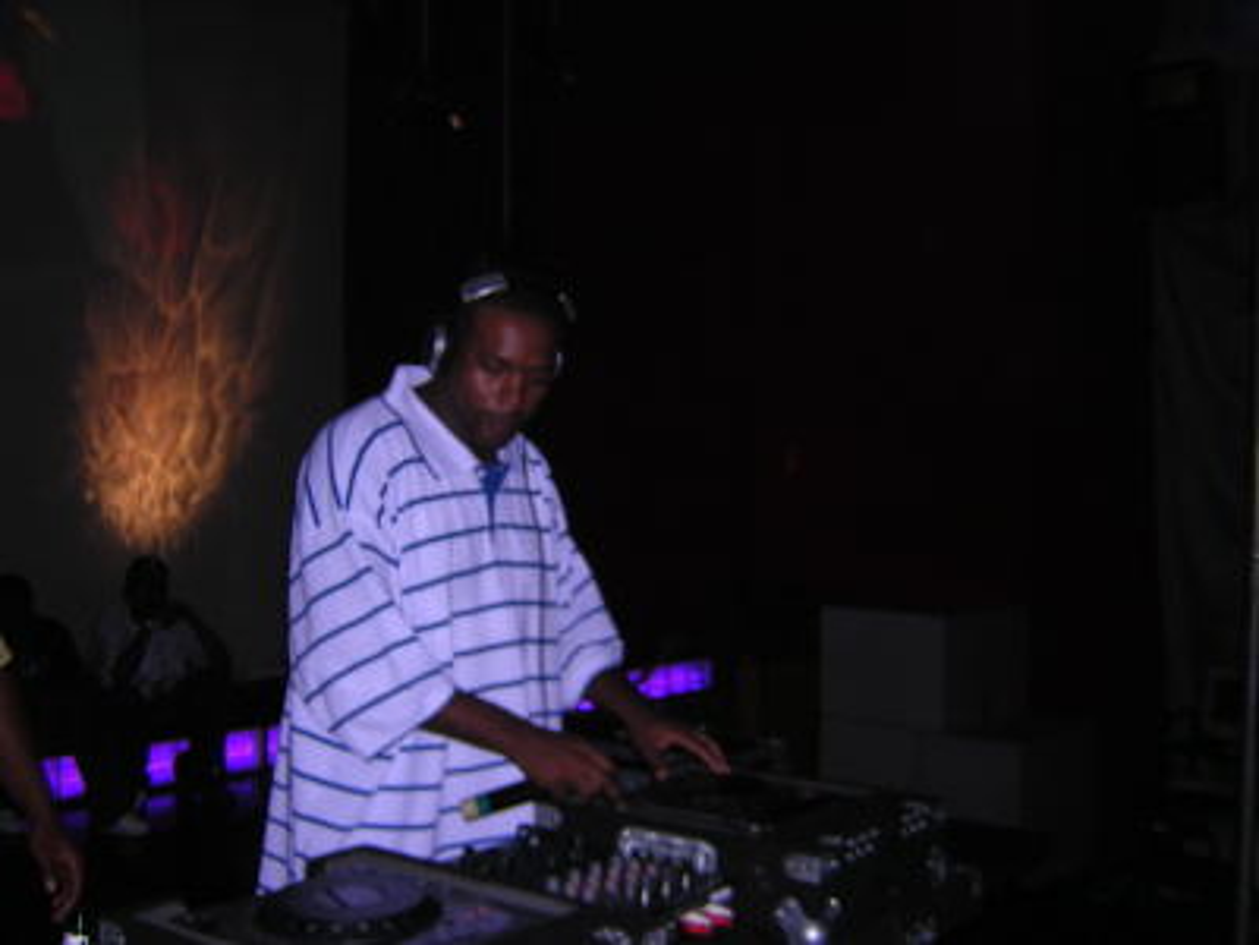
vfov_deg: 39.7
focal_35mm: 36
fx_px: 1309
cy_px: 472
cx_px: 630
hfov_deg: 51.4
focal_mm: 4.7
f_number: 2.6
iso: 112
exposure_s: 1/60.1
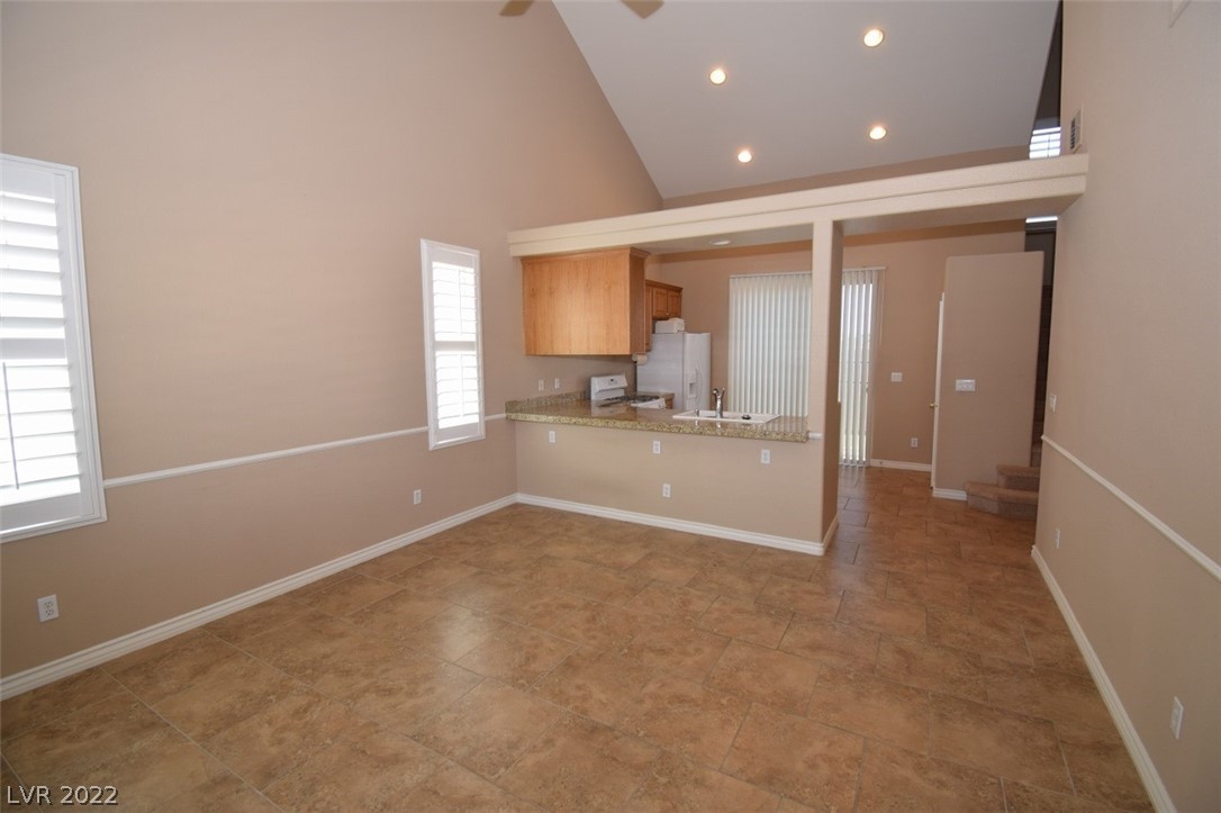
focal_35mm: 15
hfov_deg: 100.4
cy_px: 406
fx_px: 508
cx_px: 610
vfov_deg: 77.3
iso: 400
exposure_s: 1/25
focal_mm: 10
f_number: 5.6
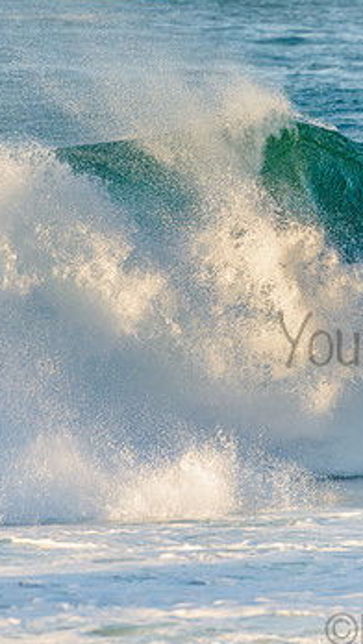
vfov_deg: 2.5
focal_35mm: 874
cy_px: 323
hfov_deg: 1.4
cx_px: 469
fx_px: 14941
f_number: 5.6
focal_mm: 500
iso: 280
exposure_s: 1/1600
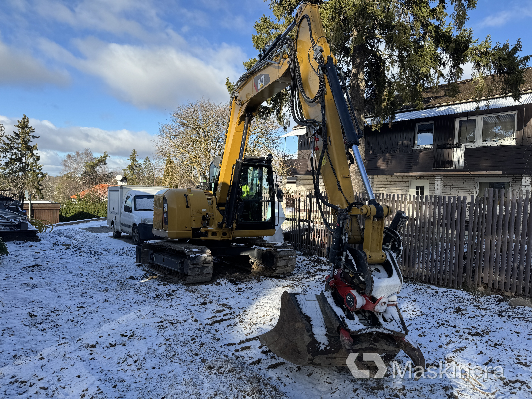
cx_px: 266
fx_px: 369
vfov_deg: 56.8
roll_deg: -2.7
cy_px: 200
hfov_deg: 71.6
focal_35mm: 24
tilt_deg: -1.6
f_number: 1.78
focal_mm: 6.76
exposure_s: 1/2252
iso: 80
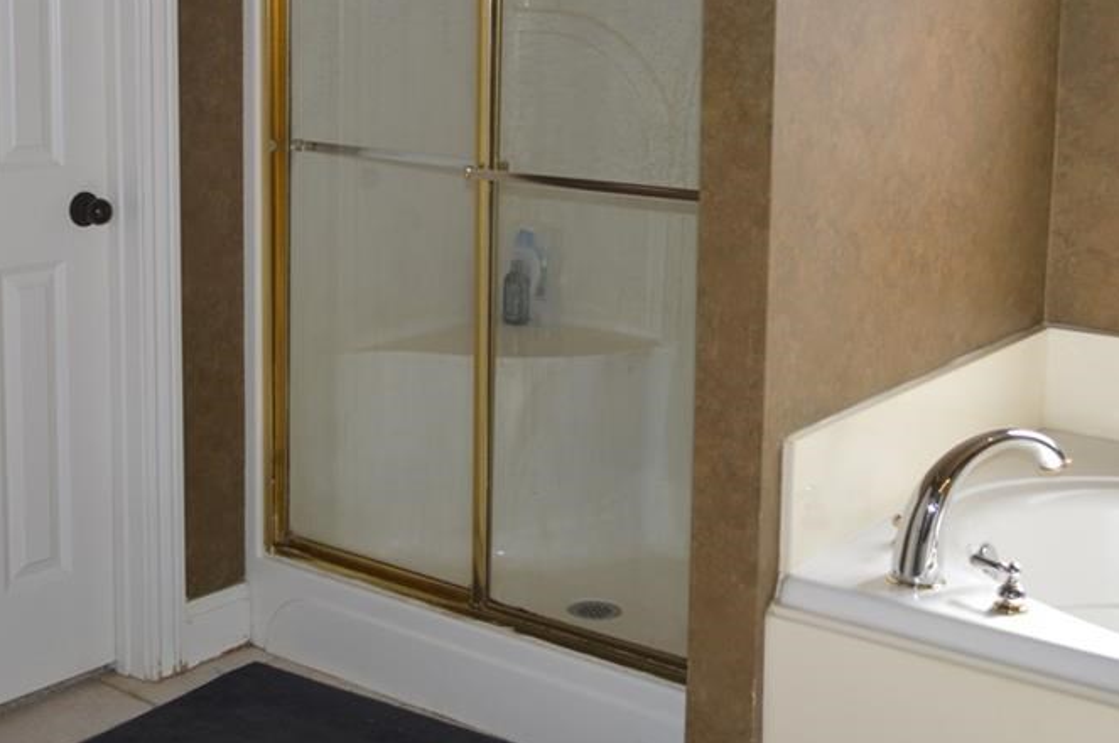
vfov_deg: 26.1
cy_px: 186
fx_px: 1583
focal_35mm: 51
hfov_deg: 38.9
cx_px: 479
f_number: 4
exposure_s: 1/125
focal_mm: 22
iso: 200
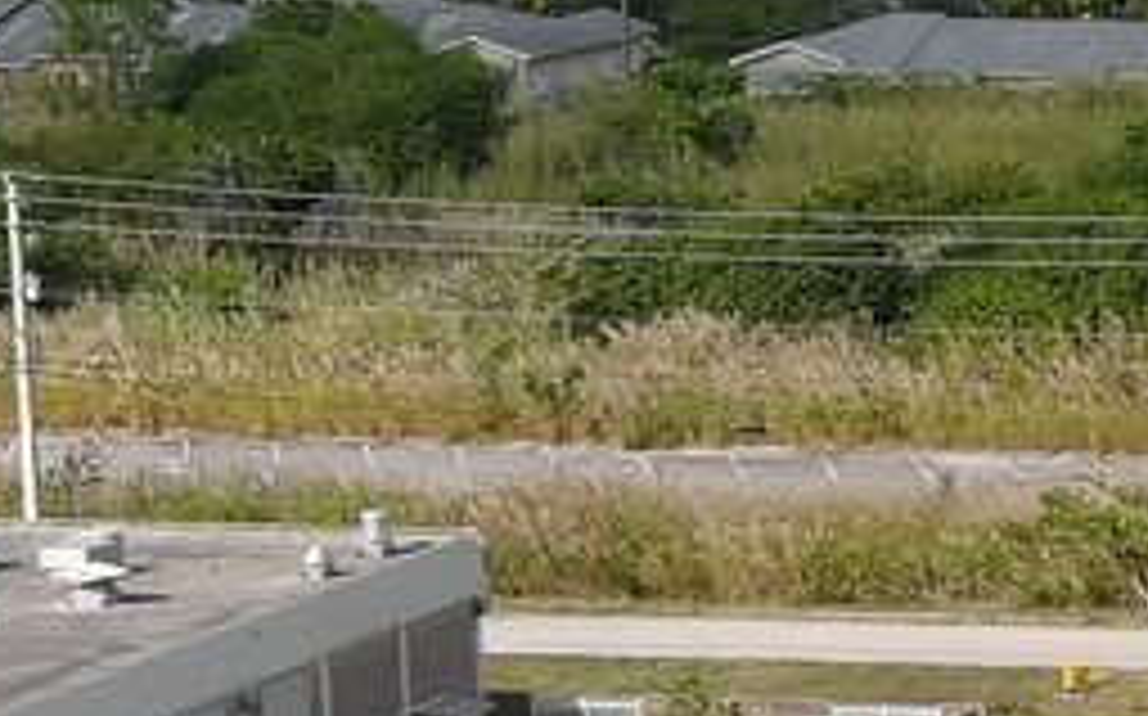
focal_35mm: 209
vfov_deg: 6.3
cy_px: 450
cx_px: 2764
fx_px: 6535
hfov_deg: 9.0
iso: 100
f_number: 4.5
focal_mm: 10.57
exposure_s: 1/400
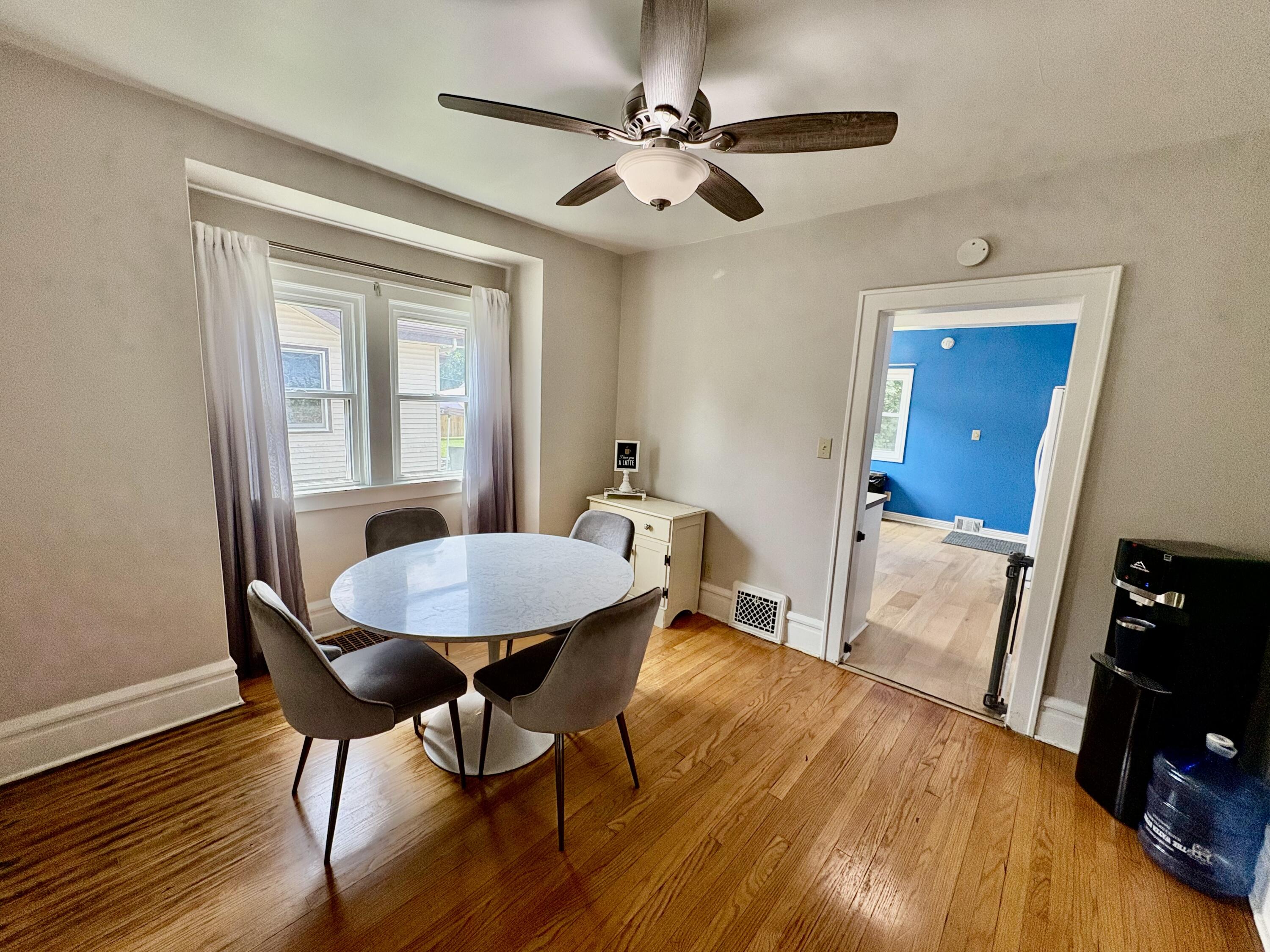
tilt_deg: -8.9
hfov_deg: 102.1
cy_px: 476
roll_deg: -2.2
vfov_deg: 85.7
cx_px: 635
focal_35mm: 14
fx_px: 514
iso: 125
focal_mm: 2.22
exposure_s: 1/120
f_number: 2.2
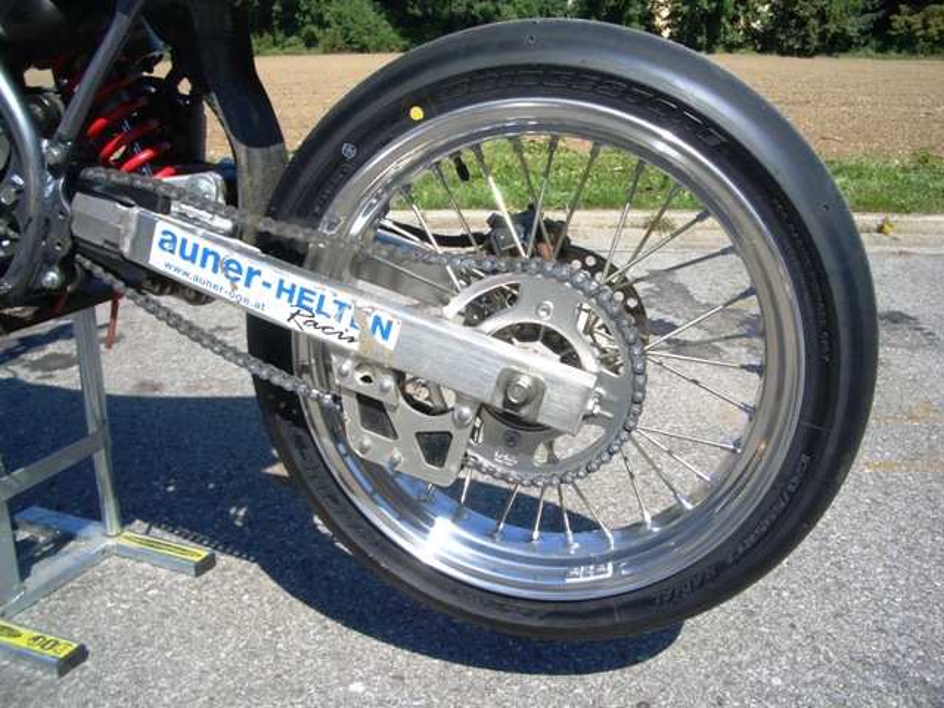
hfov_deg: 52.6
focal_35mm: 35
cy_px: 354
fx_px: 954
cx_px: 472
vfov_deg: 40.7
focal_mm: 5.8
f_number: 4.3
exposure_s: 1/500
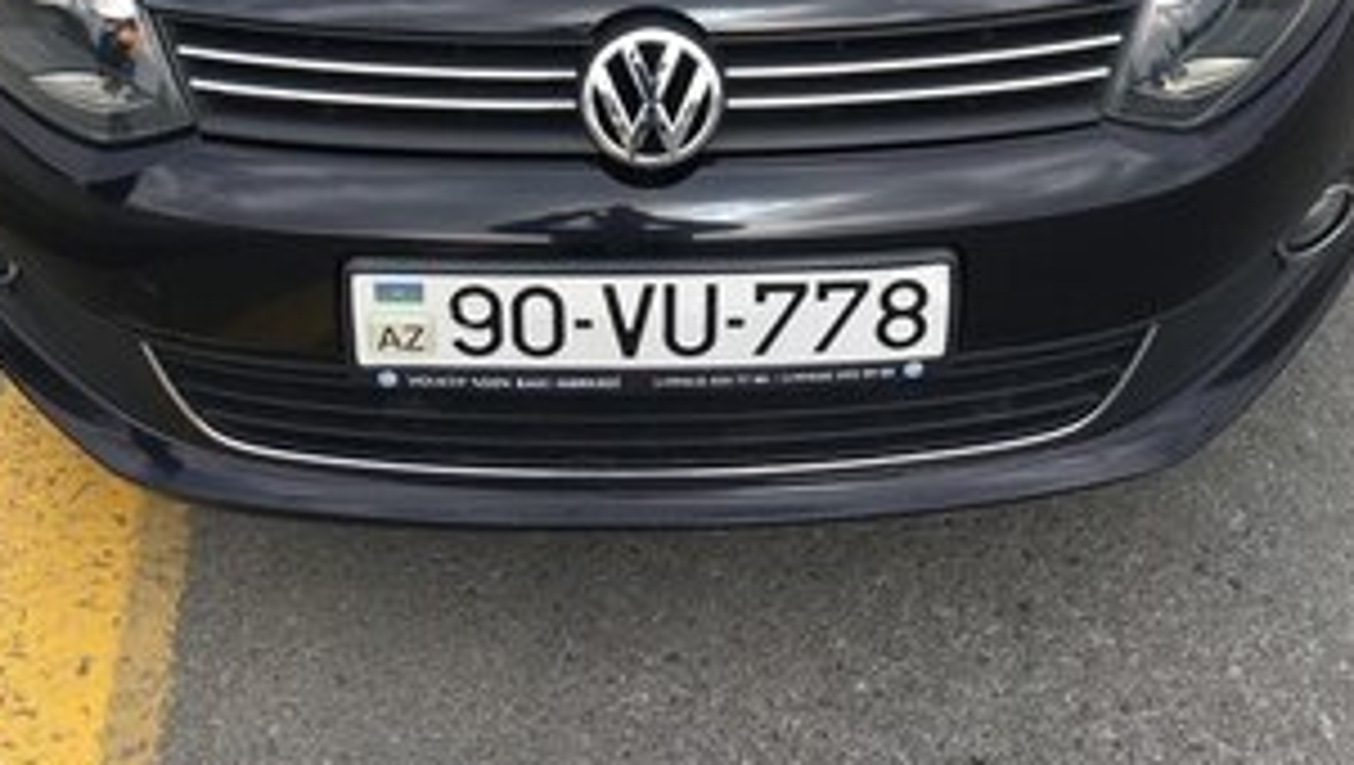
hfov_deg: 39.8
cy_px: -248
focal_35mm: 52
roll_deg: +0.0
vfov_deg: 20.9
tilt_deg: -27.5
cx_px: 630
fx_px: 1869
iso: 25
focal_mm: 4.15
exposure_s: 1/739
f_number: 2.2
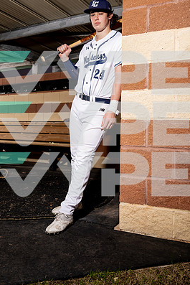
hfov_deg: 38.9
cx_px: 95
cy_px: 124
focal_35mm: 34
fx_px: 269
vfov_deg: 55.6
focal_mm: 30
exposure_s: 1/250
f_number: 4
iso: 400
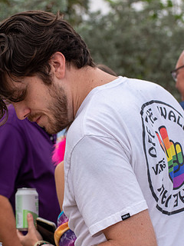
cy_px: 171
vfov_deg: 13.9
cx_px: 97
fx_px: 1006
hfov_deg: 10.4
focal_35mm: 142
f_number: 5.6
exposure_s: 1/500
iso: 200
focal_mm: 70
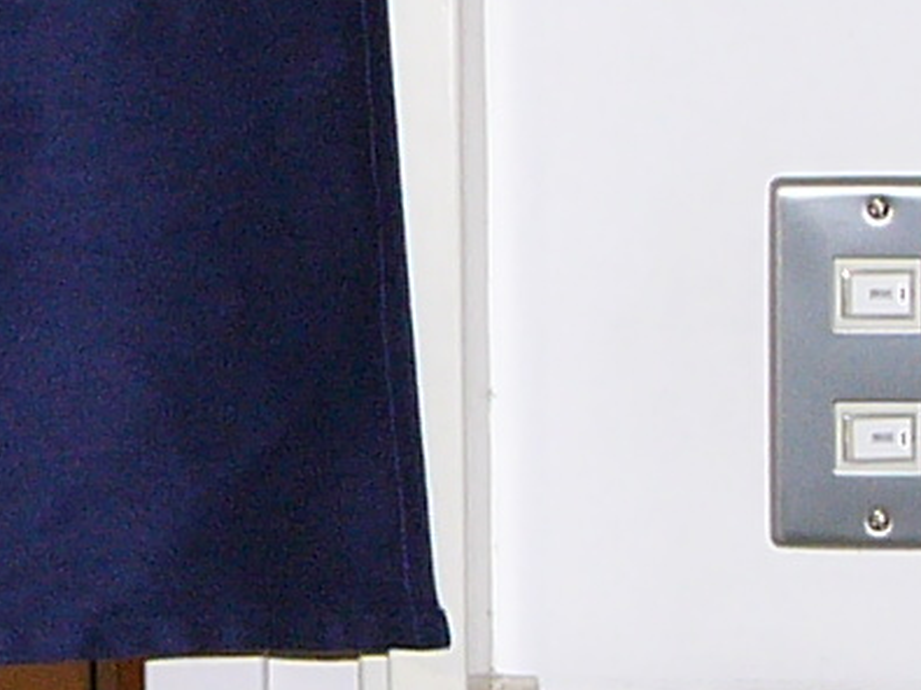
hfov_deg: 9.3
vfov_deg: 7.1
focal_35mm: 210
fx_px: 5586
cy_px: 63
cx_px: -56
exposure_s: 1/60
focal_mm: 6
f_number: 2.8
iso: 100
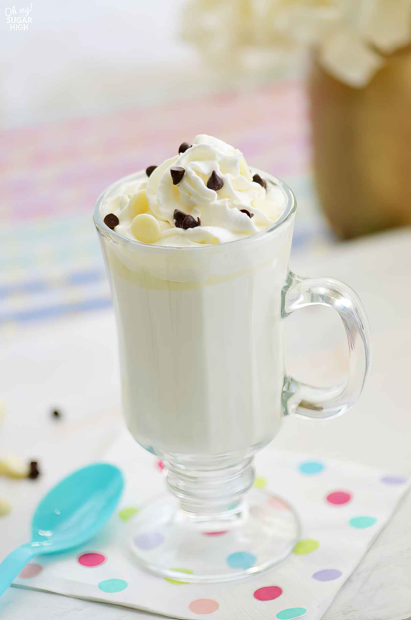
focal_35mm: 158
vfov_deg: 13.1
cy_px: 310
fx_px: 2709
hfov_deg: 8.7
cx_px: 206
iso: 400
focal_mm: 105
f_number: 4
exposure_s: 1/250
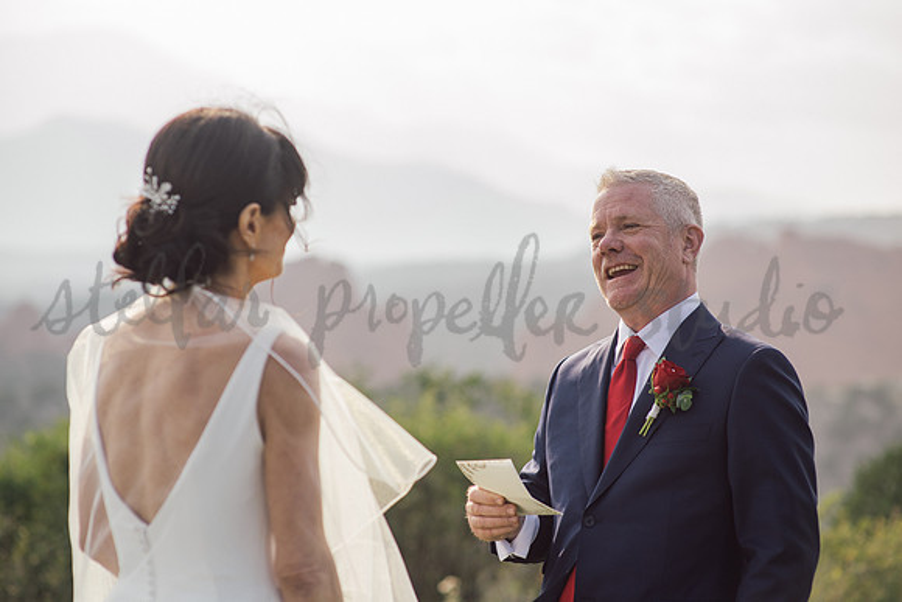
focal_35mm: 85
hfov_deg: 23.9
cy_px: 301
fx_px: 2130
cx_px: 451
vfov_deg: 16.1
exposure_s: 1/1600
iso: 160
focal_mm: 85
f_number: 2.5
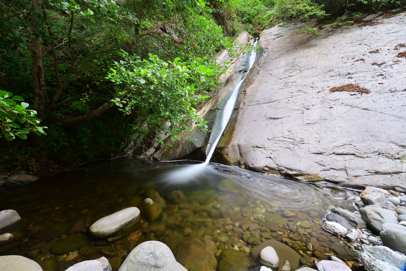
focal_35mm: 16
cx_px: 203
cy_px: 136
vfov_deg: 73.8
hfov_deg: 96.7
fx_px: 180
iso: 100
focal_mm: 16
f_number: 22
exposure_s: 10
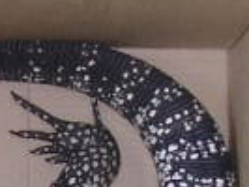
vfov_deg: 8.1
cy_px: 204
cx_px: -22
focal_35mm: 183
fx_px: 1318
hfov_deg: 10.7
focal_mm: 5.8
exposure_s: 1/60.1
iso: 100
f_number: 2.8
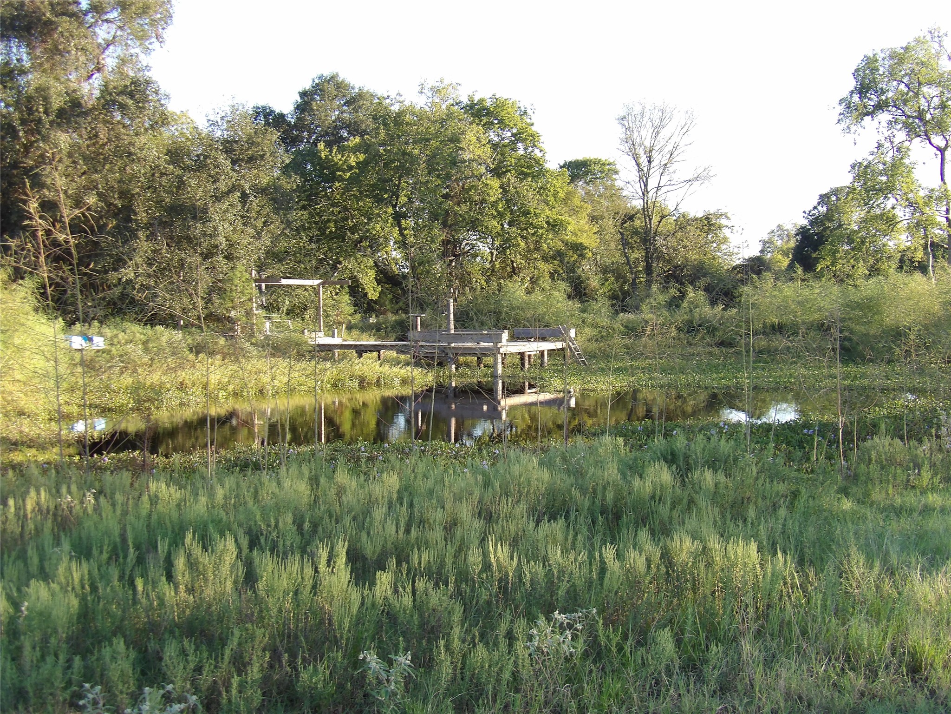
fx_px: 1264
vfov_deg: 31.5
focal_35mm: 46
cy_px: 357
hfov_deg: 41.2
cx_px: 476
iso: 100
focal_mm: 8.2
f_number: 3.8
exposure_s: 1/112
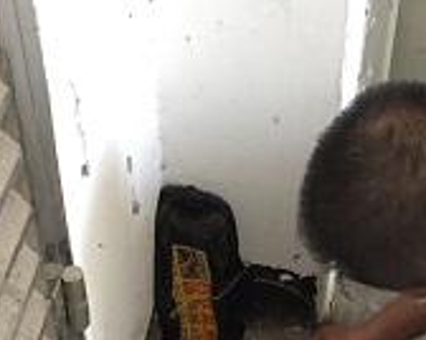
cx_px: 218
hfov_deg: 29.6
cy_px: 298
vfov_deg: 23.3
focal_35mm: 64
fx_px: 806
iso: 640
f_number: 2.2
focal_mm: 4.15
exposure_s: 1/17
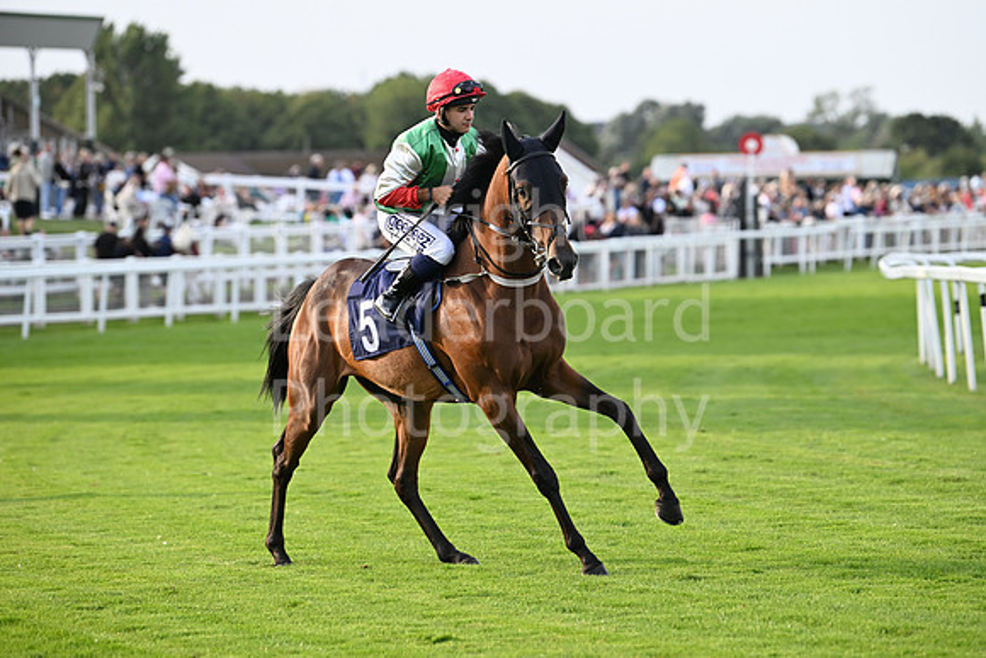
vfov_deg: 6.9
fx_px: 5479
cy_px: 329
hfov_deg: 10.3
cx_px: 493
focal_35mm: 200
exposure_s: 1/1600
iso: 1000
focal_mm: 200
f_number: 4.5
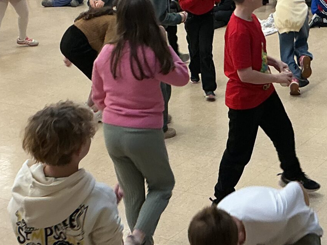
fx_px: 822
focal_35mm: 87
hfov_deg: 22.2
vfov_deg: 16.9
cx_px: 261
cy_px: 73
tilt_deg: -15.7
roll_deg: +1.4
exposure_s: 1/50
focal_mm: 3
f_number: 1.8
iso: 64
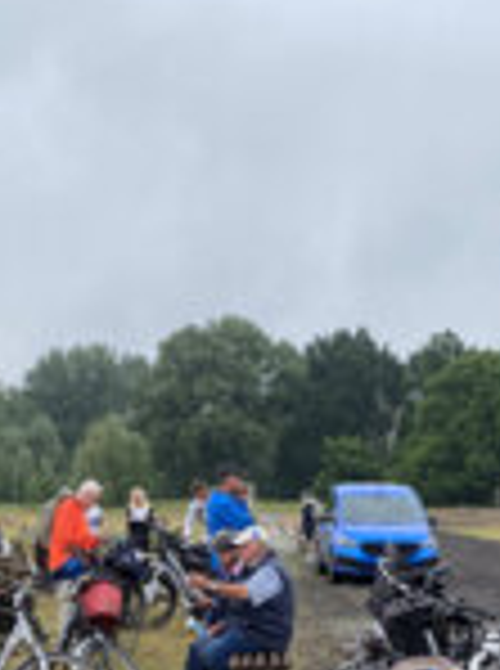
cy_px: 607
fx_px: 1354
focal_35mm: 70
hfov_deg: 20.7
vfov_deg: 26.9
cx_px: 104
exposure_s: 1/702
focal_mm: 4.2
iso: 32
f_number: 1.8
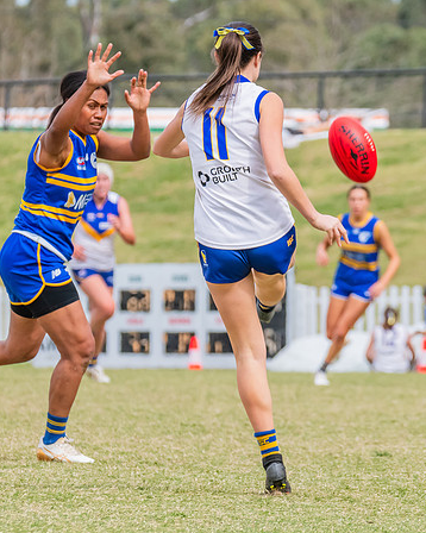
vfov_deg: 3.1
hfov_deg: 2.5
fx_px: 9841
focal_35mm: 624
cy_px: 260
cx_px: 319
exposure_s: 1/1250
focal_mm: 290
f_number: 9
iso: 800
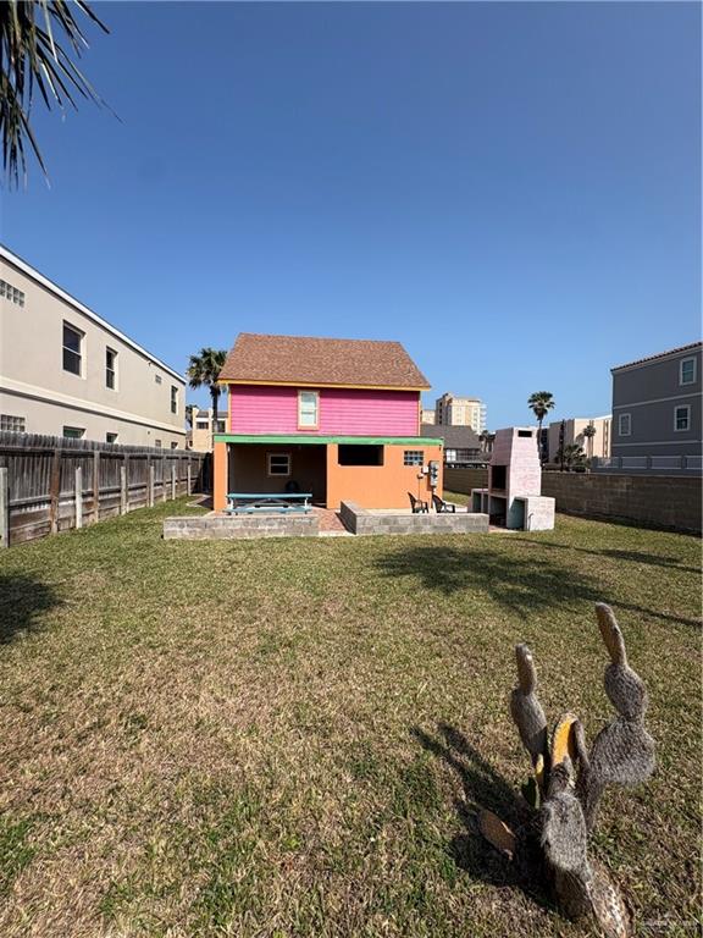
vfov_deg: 102.1
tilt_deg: +0.5
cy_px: 469
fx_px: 379
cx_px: 352
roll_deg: -0.5
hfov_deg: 85.7
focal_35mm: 14
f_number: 2.2
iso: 50
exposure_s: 1/2415
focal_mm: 2.22
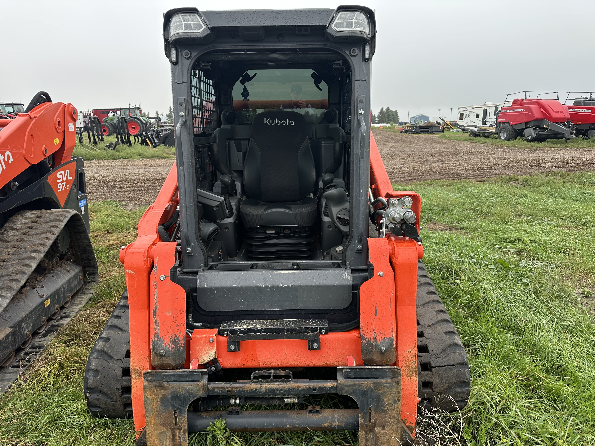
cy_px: 223
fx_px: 413
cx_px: 298
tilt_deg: -13.9
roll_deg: +0.6
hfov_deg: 71.6
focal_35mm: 24
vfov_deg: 56.8
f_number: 1.78
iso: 80
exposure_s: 1/121
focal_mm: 6.86
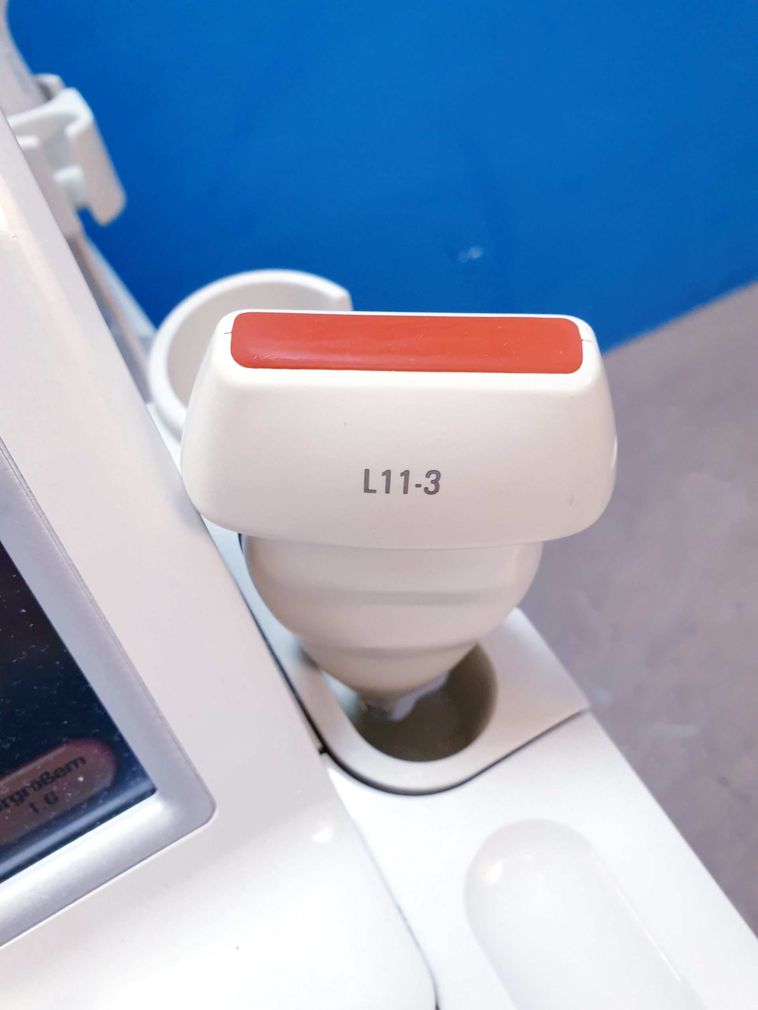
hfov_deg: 53.1
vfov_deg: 67.3
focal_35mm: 26
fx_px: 759
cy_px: 505
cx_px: 379
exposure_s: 1/50
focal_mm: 4.3
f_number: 2.4
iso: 200
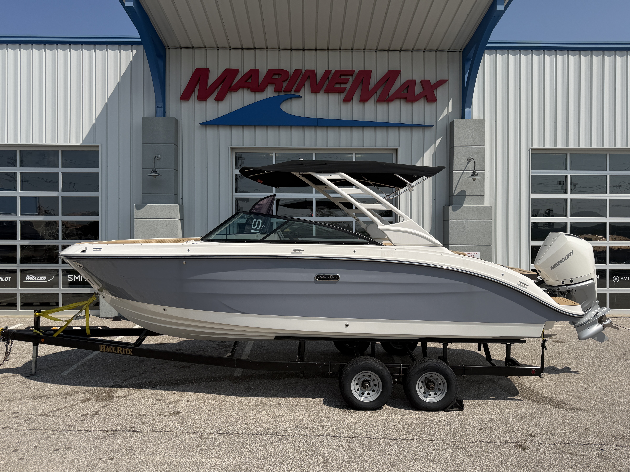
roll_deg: +0.0
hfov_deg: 67.3
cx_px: 320
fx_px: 473
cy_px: 227
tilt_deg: -0.2
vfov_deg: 53.0
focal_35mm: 26
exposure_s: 1/8130
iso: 80
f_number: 1.78
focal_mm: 6.76
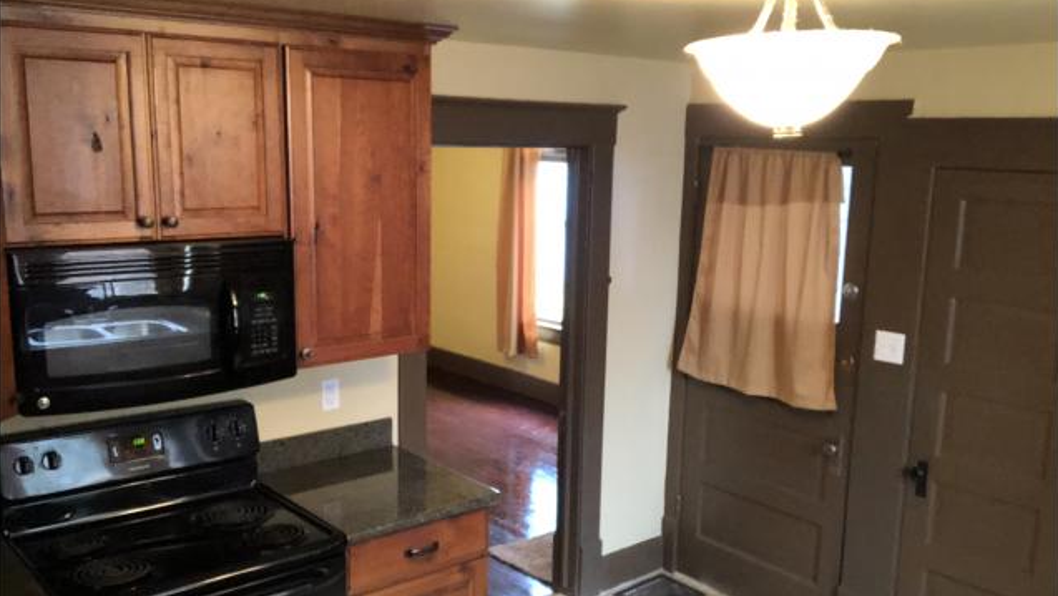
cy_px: 334
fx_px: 982
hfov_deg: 56.6
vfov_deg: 33.7
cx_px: 530
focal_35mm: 35
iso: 320
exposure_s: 1/40
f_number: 2.2
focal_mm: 2.87
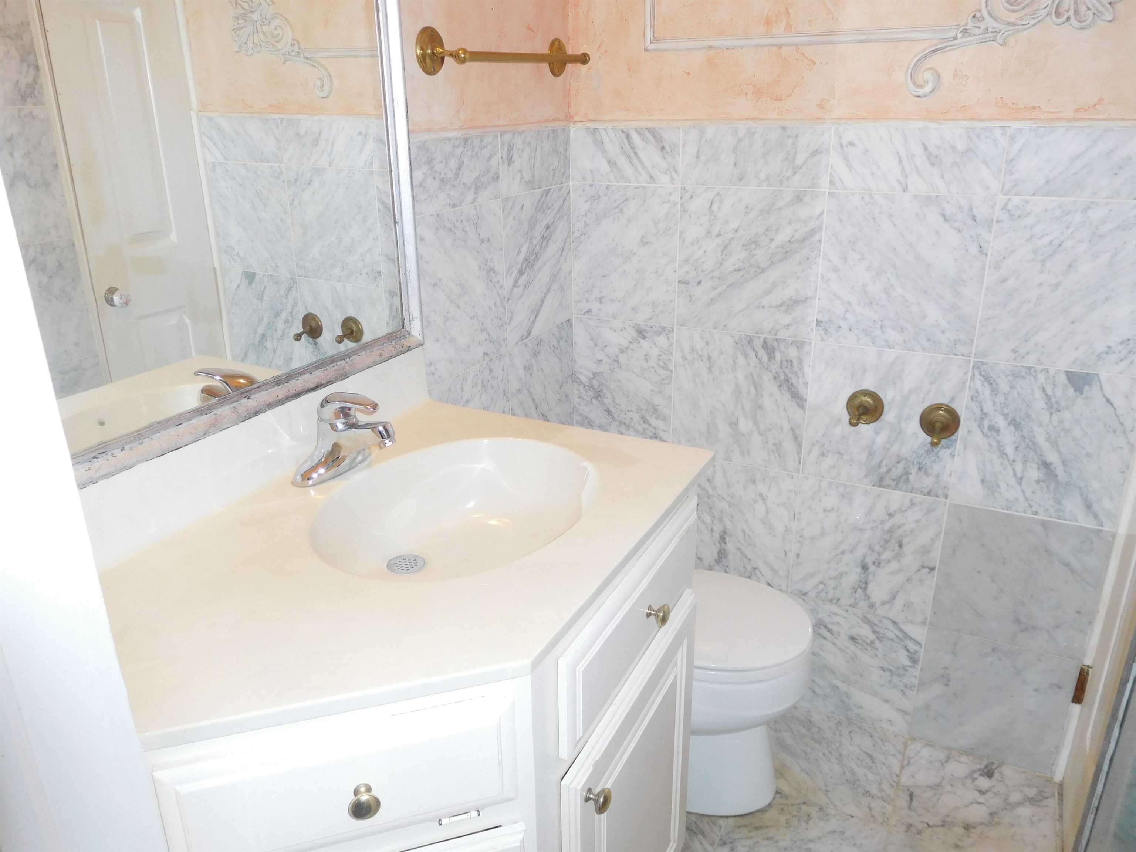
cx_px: 568
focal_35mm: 25
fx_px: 820
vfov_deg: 54.9
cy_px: 426
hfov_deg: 69.4
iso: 200
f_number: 3.4
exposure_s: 1/30
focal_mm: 4.5
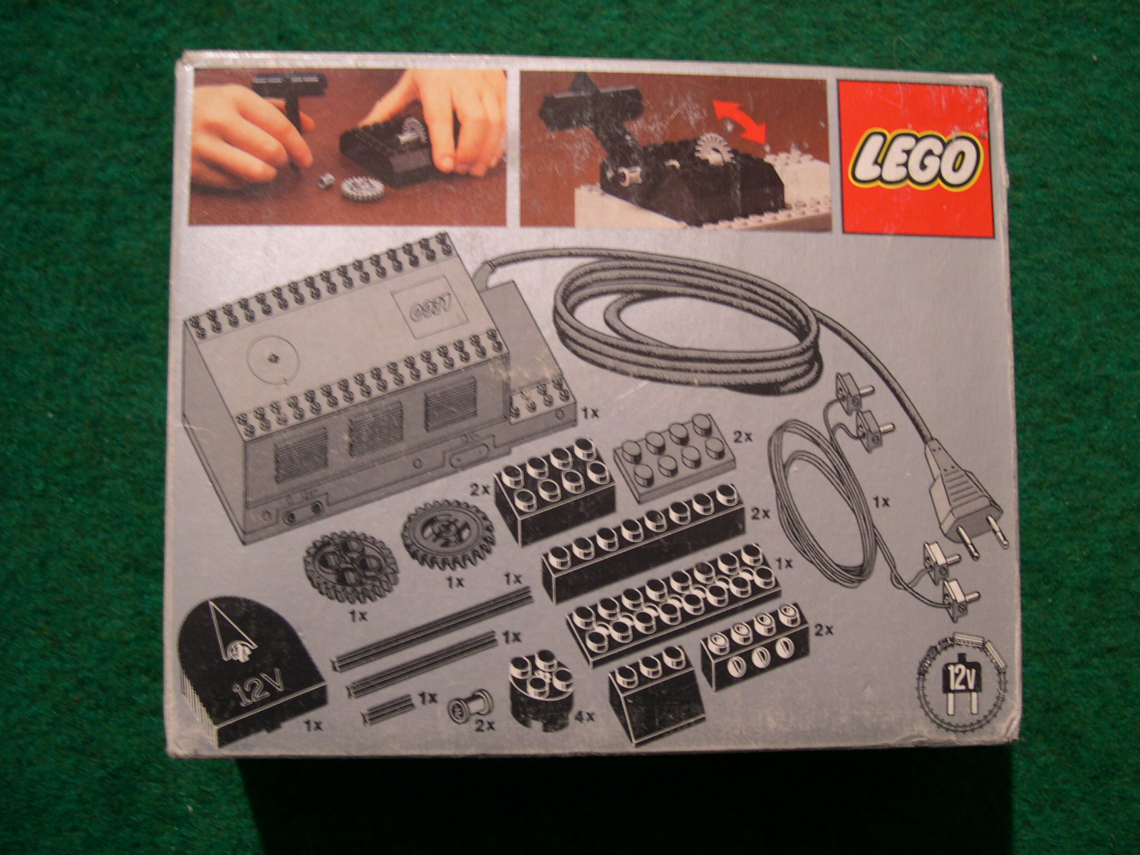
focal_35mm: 38
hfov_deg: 49.0
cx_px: 570
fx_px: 1251
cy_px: 428
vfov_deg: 37.7
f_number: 2.8
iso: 123
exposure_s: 1/4.7
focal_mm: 8
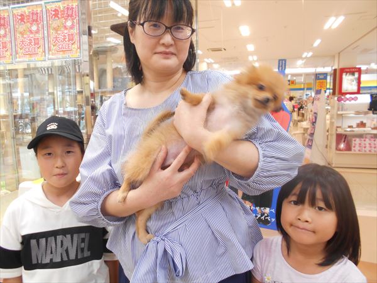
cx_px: 188
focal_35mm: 26
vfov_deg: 53.1
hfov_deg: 67.3
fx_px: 283
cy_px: 142
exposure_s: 1/30
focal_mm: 4.6
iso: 200
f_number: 3.2
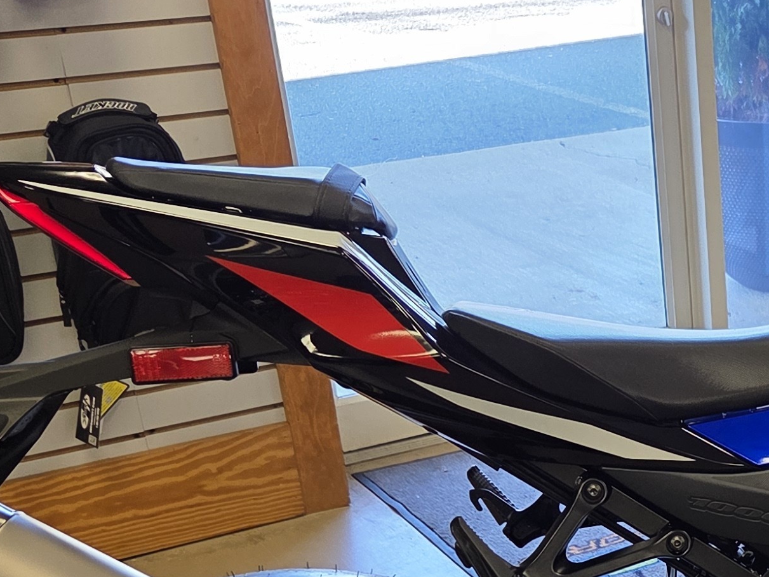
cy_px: 590
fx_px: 1688
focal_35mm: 76
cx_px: 888
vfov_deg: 18.8
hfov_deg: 23.7
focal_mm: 5.4
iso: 100
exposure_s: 1/120
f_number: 1.8
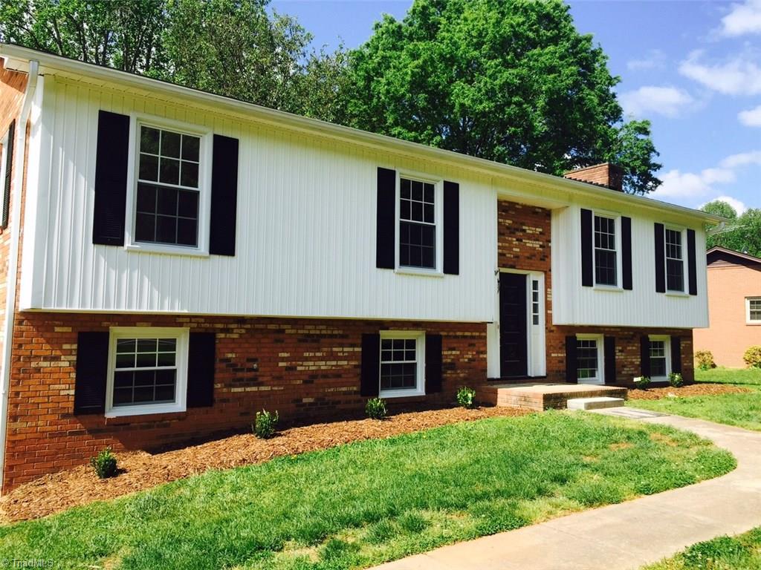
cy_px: 285
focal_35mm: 29
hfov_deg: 61.7
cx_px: 380
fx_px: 638
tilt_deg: +5.2
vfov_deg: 48.2
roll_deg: -1.0
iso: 32
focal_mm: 4.15
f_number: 2.2
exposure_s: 1/1130
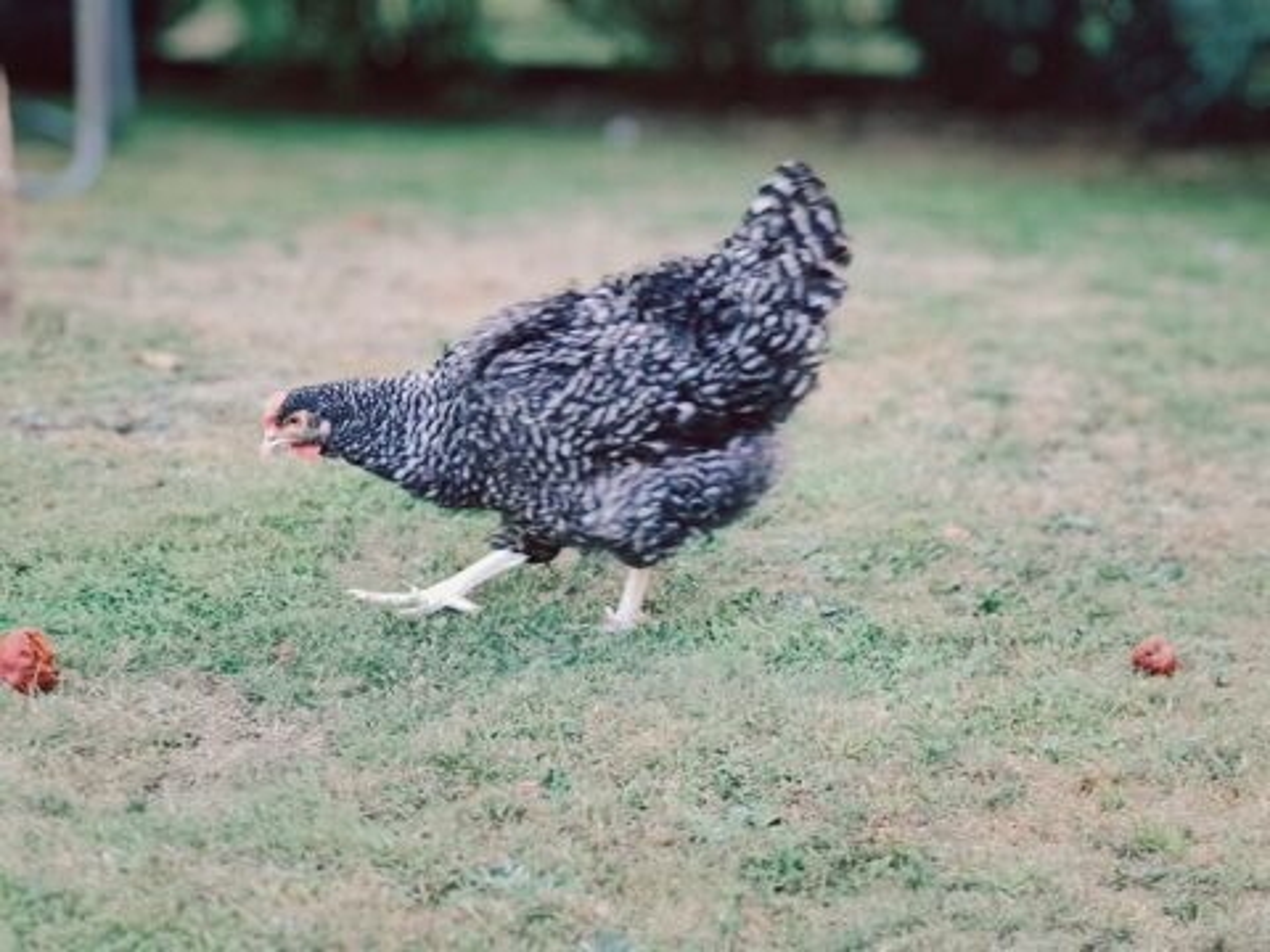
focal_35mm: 68
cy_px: 476
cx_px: 635
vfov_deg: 21.6
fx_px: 2495
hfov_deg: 28.6
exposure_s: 1/50
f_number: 2.5
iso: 400
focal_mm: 8.67
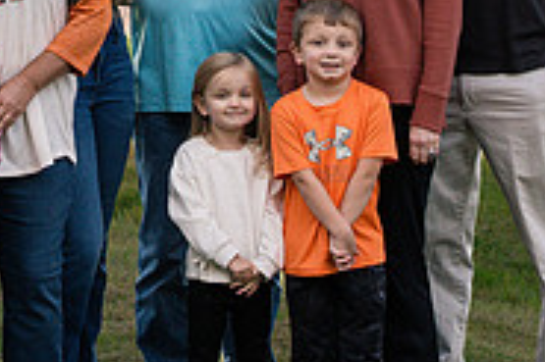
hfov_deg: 5.7
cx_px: 77
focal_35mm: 361
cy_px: -200
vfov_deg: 3.8
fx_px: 5460
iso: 320
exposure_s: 1/320
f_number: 5.6
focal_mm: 85
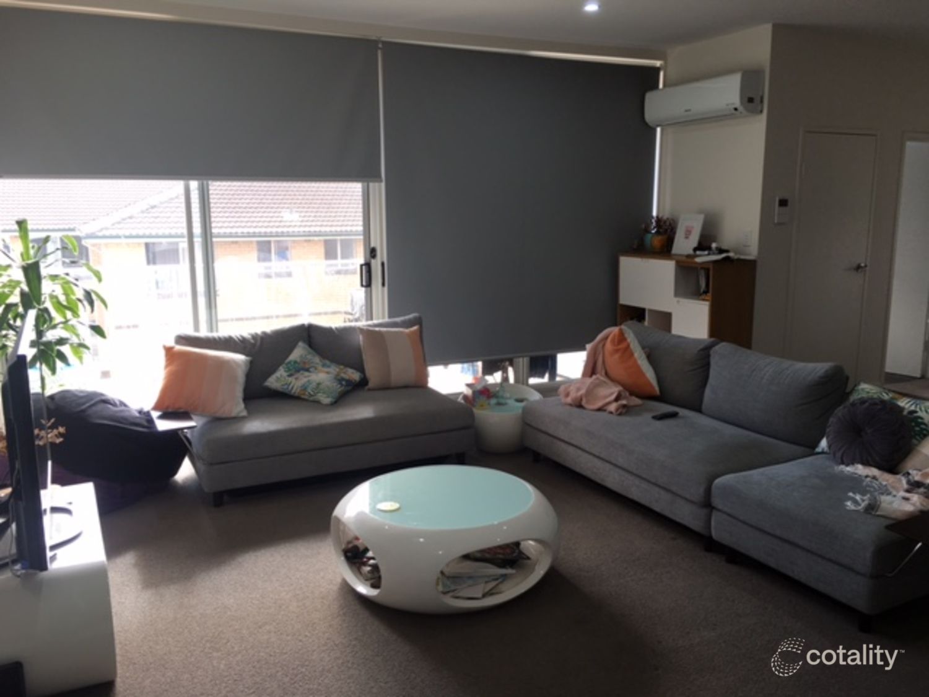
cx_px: 464
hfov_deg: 61.7
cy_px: 348
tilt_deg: -10.4
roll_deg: +0.0
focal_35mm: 29
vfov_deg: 48.2
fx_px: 778
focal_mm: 4.15
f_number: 2.2
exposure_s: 1/50
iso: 25
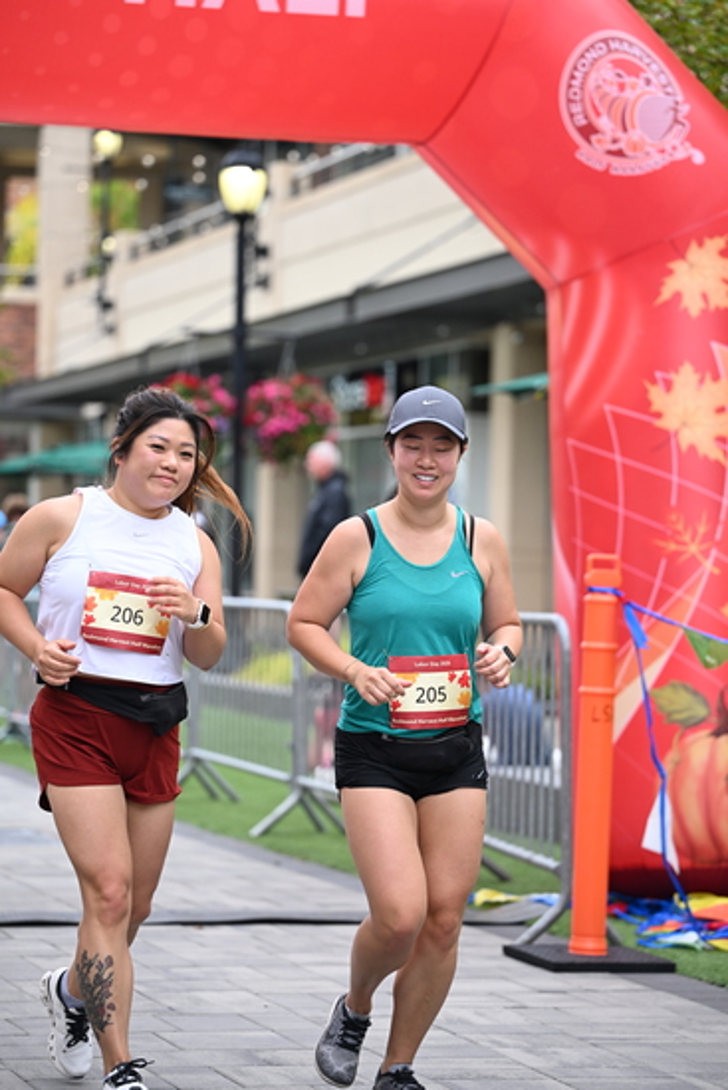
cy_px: 545
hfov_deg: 14.0
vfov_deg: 20.8
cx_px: 364
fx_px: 2971
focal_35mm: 98
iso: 640
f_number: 2.8
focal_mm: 98
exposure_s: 1/1600
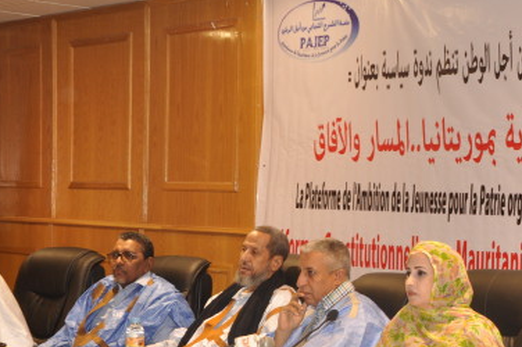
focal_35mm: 83
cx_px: 444
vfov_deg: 16.4
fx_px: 1202
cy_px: 251
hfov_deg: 24.0
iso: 400
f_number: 5.6
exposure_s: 1/60
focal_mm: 26
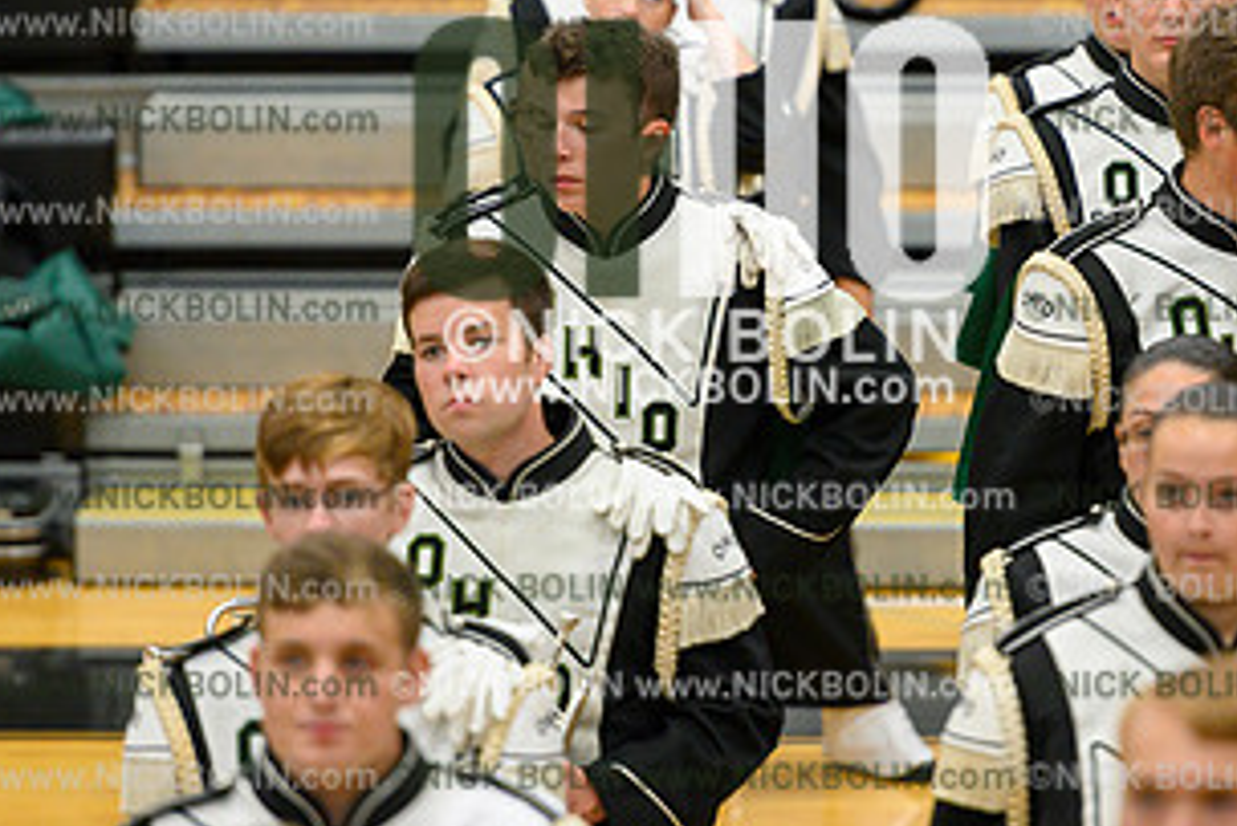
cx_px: 700
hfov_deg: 5.4
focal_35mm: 382
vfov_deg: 3.6
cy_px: 214
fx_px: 13132
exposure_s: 1/320
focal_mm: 200
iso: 1600
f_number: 2.8
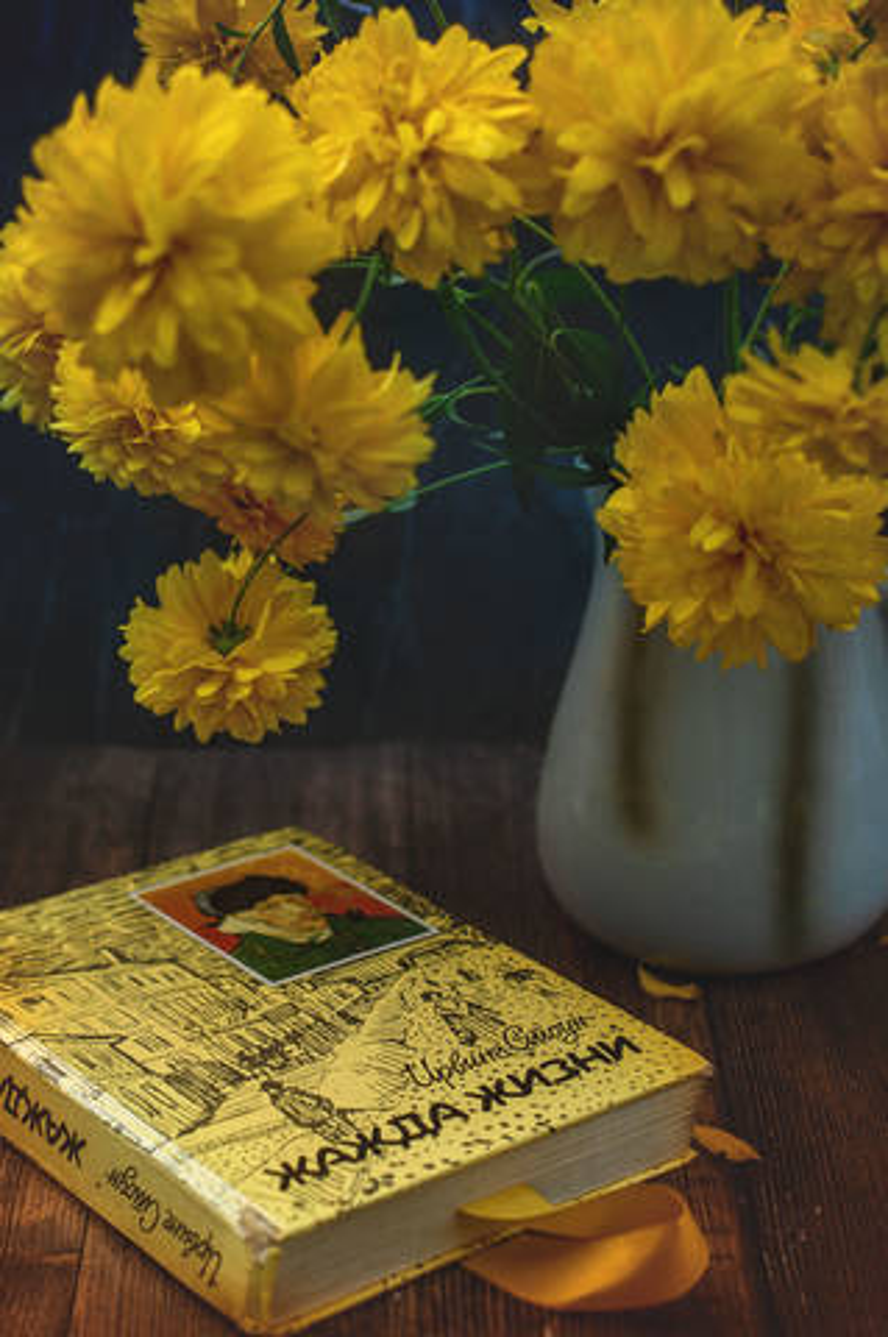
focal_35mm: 75
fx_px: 2781
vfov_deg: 27.0
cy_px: 668
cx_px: 444
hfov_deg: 18.1
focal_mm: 50
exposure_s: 1/40
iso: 100
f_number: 2.8
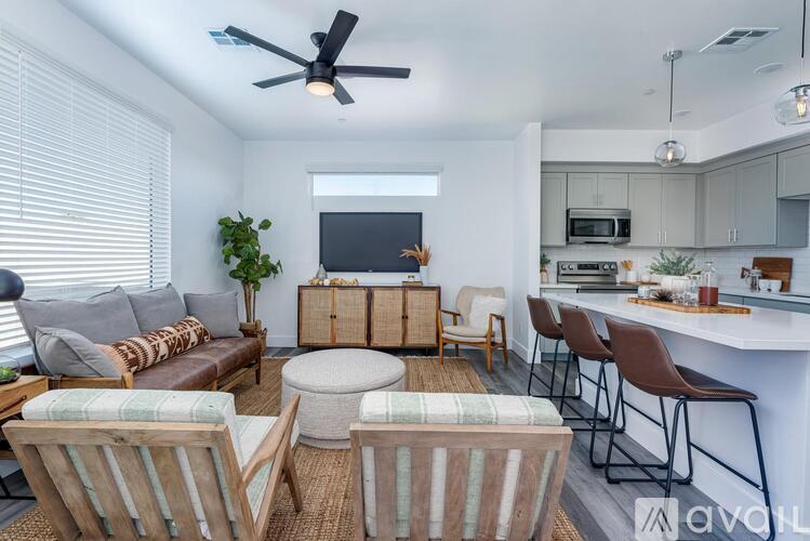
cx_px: 405
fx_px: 383
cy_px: 270
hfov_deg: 93.3
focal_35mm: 17
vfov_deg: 70.5
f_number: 8
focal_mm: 17
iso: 100
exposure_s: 1/125
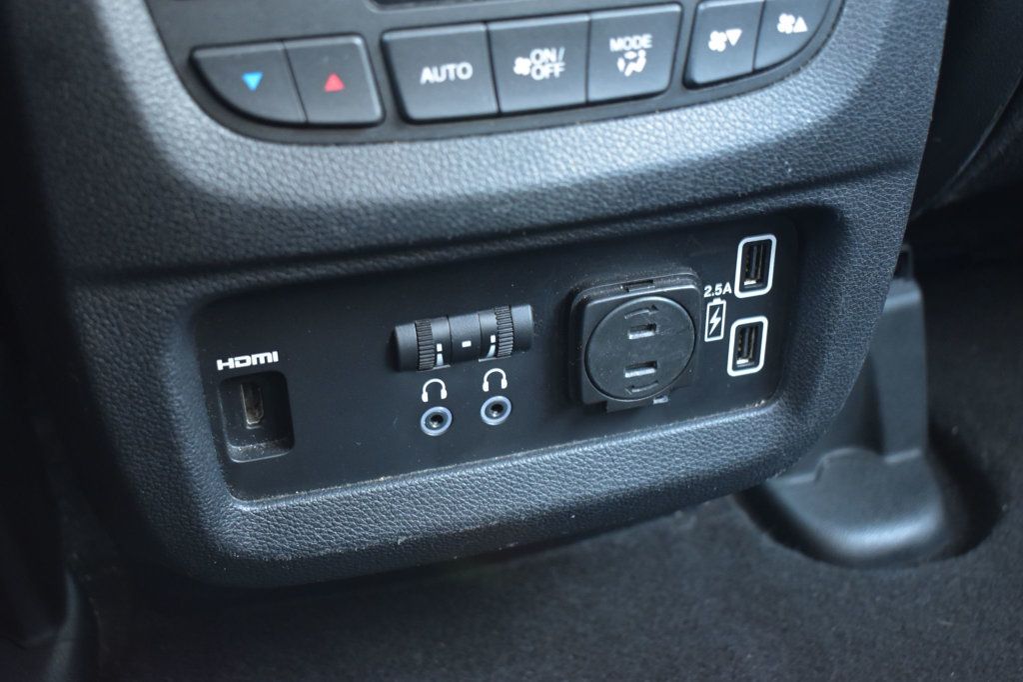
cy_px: 341
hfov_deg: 46.4
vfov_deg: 31.9
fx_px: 1193
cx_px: 512
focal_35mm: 42
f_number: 4.2
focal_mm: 28
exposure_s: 1/2.5
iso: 1600
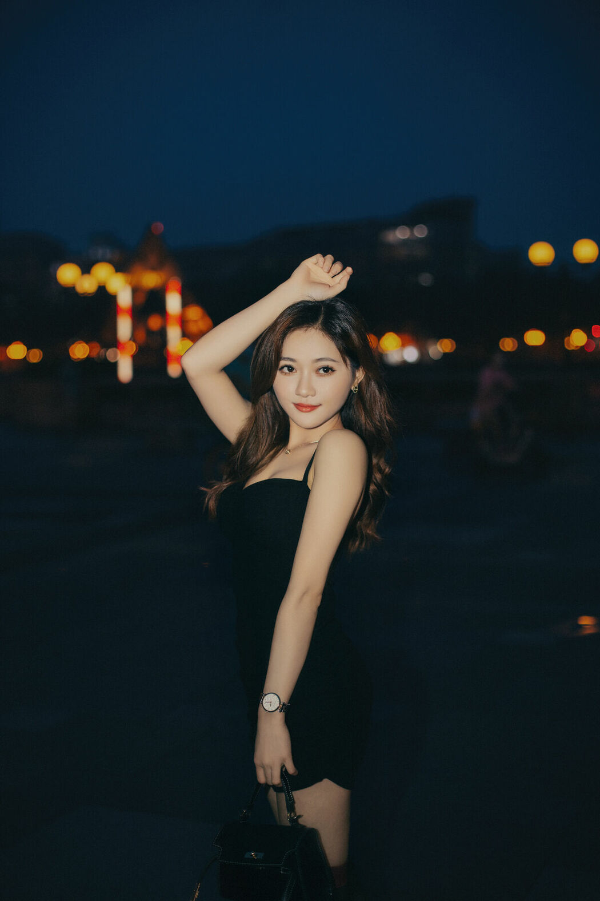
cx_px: 300
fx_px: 1250
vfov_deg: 39.6
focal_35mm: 50
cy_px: 450
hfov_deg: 27.0
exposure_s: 1/100
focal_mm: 50
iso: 250
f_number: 2
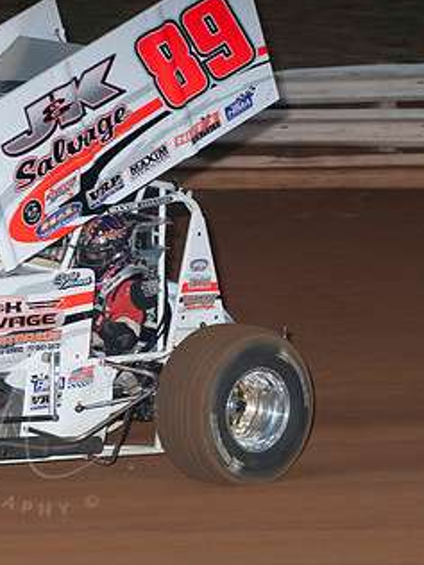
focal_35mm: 228
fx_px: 3724
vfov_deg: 8.7
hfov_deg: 6.5
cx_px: 48
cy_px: 241
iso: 200
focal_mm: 86
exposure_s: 1/400
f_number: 4
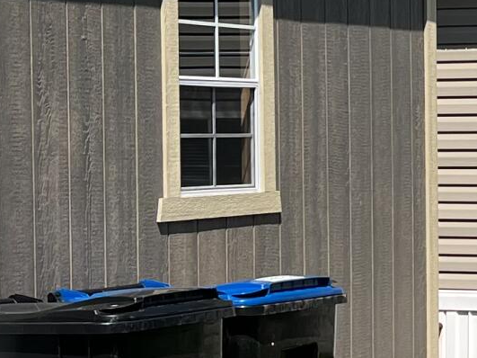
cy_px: 172
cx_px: 631
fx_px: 2025
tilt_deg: -1.1
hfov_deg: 13.0
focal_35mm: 147
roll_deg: +0.3
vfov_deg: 10.1
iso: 50
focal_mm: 5.7
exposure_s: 1/4274
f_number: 1.5
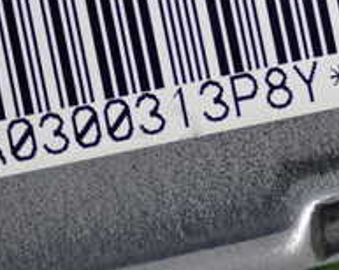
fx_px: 1764
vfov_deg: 8.7
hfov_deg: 10.9
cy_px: 47
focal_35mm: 176
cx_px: 278
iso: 250
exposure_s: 1/60
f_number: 3.5
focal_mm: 10.35
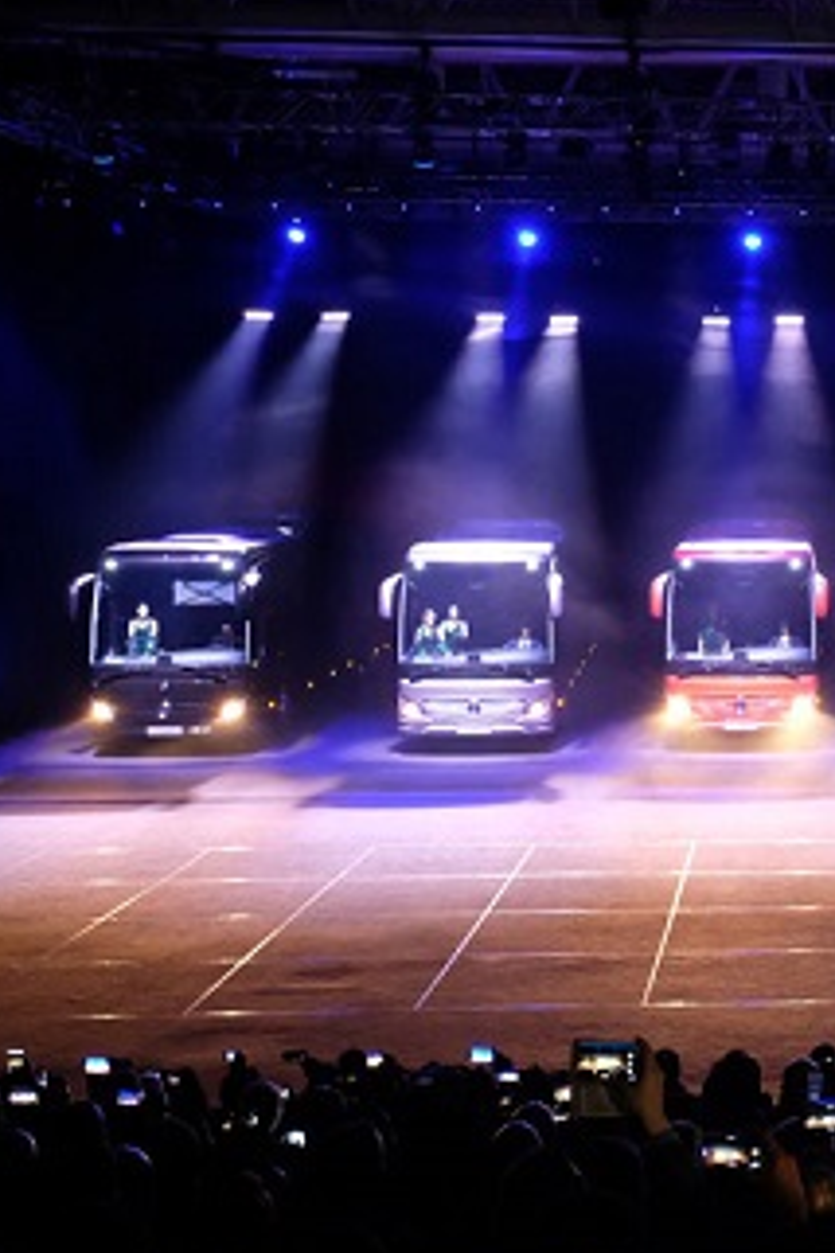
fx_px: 2018
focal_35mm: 58
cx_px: 1018
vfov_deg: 34.5
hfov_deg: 21.6
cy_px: 582
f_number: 4
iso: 5000
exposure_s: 1/30
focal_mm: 20.9
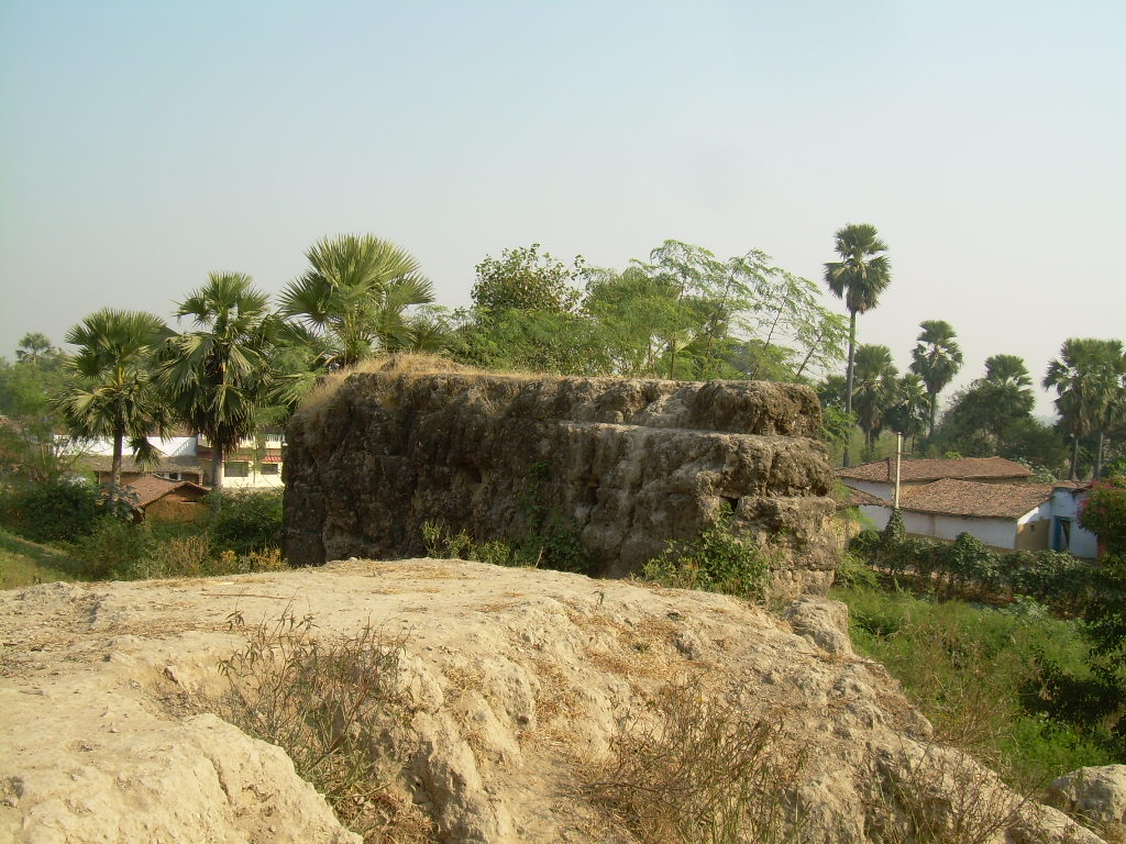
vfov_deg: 37.7
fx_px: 1236
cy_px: 422
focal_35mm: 38
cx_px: 563
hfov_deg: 49.0
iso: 50
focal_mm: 6.3
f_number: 4.6
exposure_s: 1/297
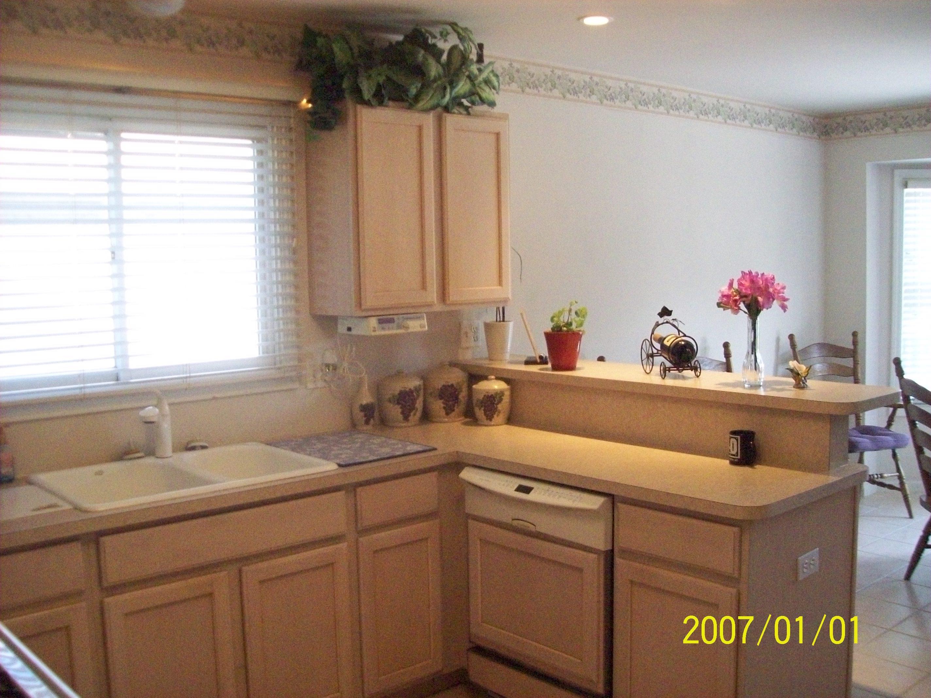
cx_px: 466
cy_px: 349
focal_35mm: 36
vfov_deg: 39.6
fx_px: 968
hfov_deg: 51.4
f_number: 2.7
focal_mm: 6
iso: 437
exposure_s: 1/128
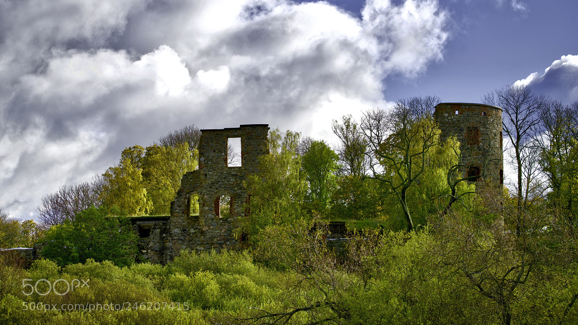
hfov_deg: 20.4
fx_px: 1609
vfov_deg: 11.5
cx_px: 289
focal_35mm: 105
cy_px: 142
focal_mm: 100
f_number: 5.6
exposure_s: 1/1000
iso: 200
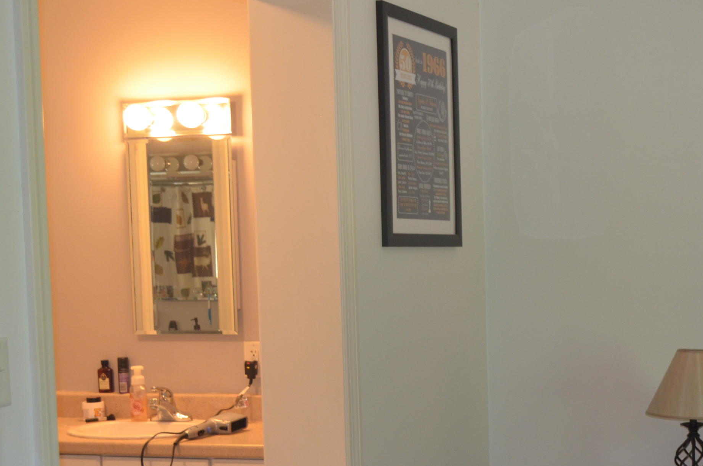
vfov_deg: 17.3
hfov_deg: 25.6
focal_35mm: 78
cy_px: 359
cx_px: 547
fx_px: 1520
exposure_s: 1/15
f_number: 4.8
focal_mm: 32
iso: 800
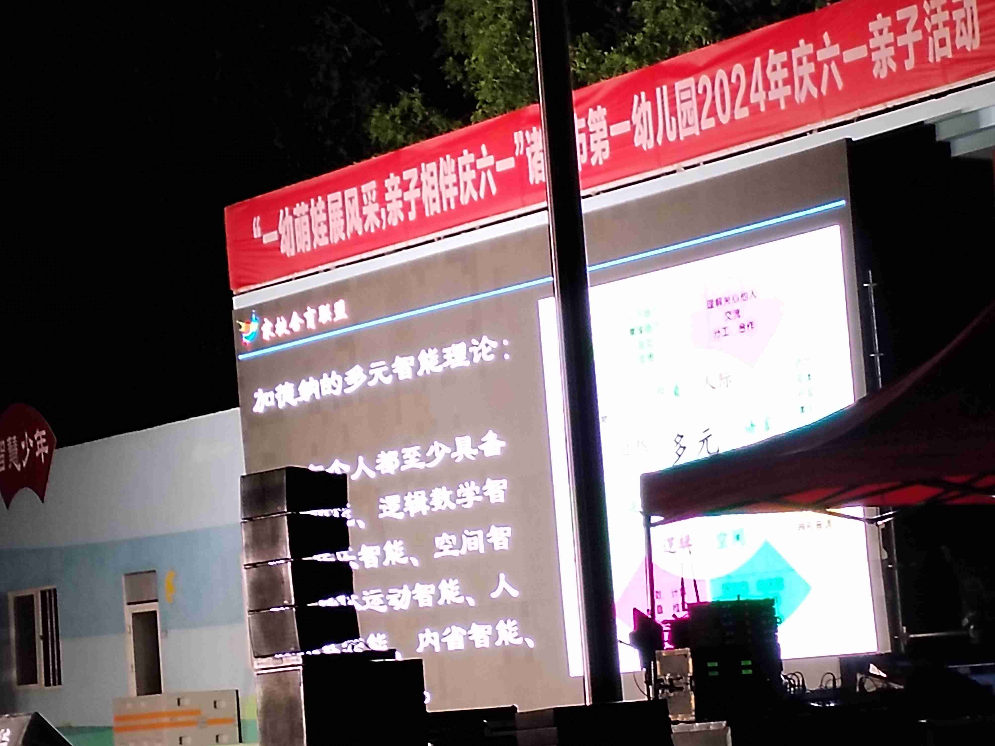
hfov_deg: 14.4
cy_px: 373
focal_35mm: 137
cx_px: 498
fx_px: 3938
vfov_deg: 10.8
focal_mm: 4.75
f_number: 1.8
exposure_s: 1/50
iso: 227
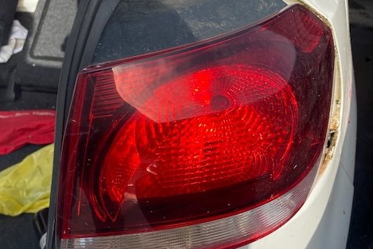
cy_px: 169
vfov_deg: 35.5
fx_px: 383
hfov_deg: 51.9
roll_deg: -2.5
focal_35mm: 37
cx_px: 188
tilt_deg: -38.6
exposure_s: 1/1898
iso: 32
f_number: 1.8
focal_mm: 4.25
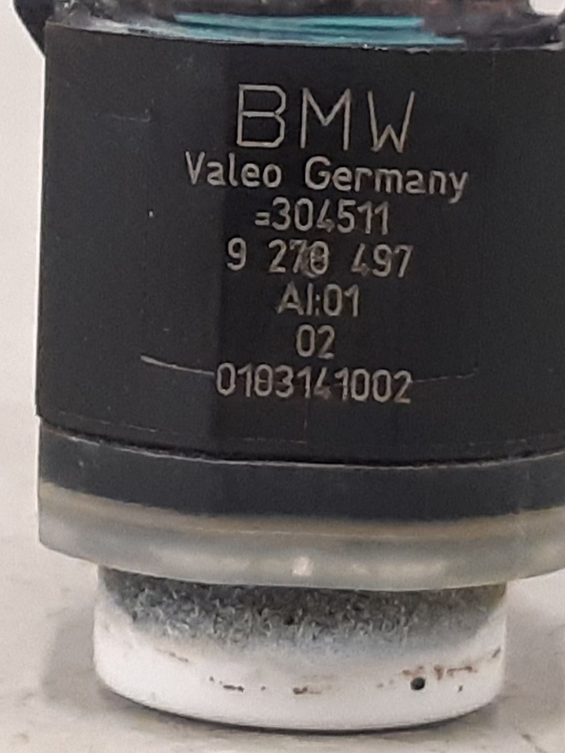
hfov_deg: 32.8
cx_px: 217
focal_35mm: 44
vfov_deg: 42.8
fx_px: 957
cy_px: 324
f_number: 1.7
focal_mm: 3.93
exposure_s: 1/50
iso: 250
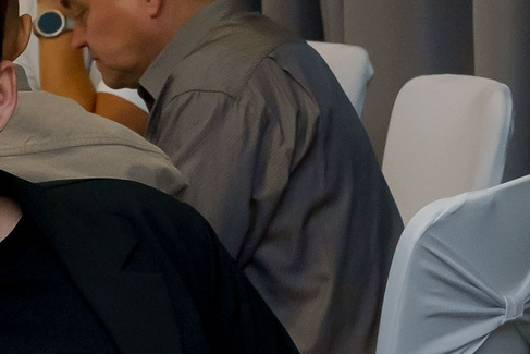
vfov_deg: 7.4
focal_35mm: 184
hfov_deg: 10.4
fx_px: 2710
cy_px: -48
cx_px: 1023
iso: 3200
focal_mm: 35
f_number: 5
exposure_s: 1/125
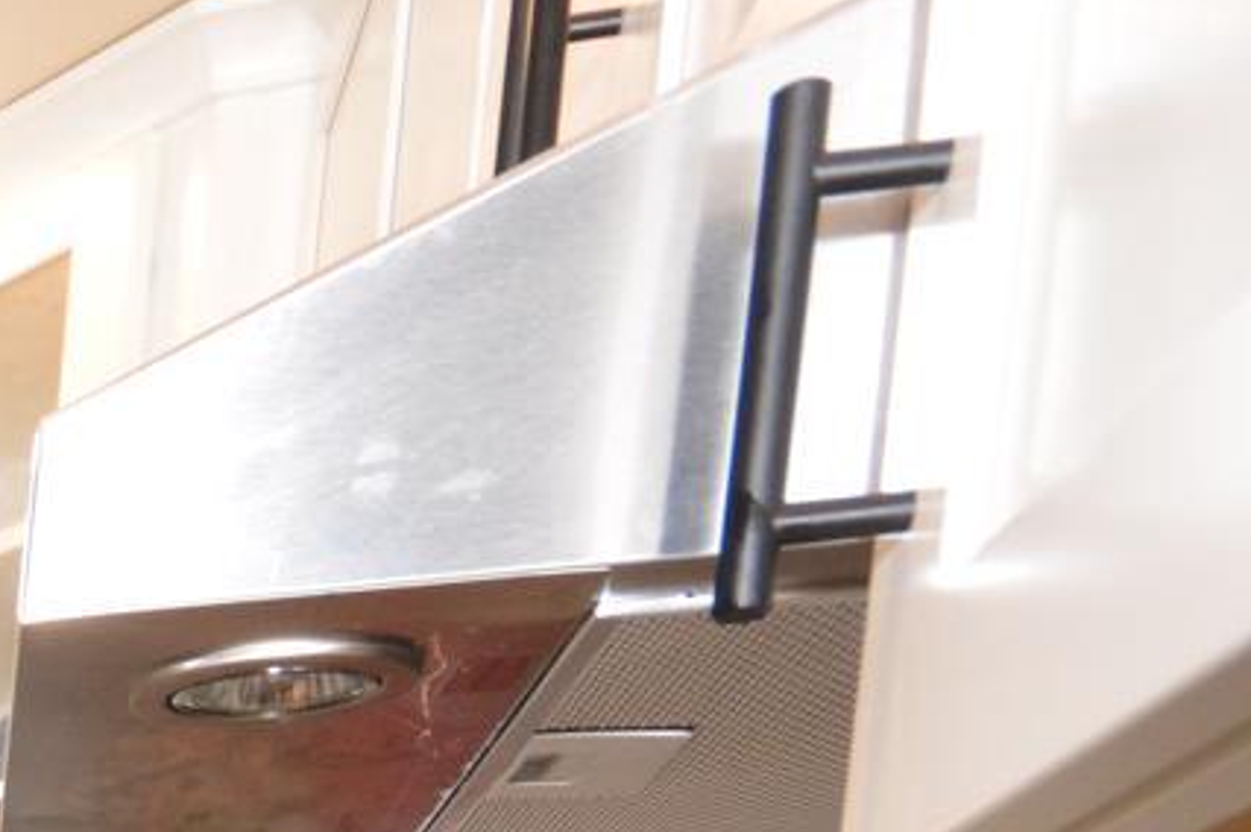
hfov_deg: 17.6
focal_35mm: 72
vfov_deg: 14.4
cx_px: -1371
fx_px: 2500
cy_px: 1847
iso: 1000
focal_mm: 10
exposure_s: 1/60
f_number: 7.1
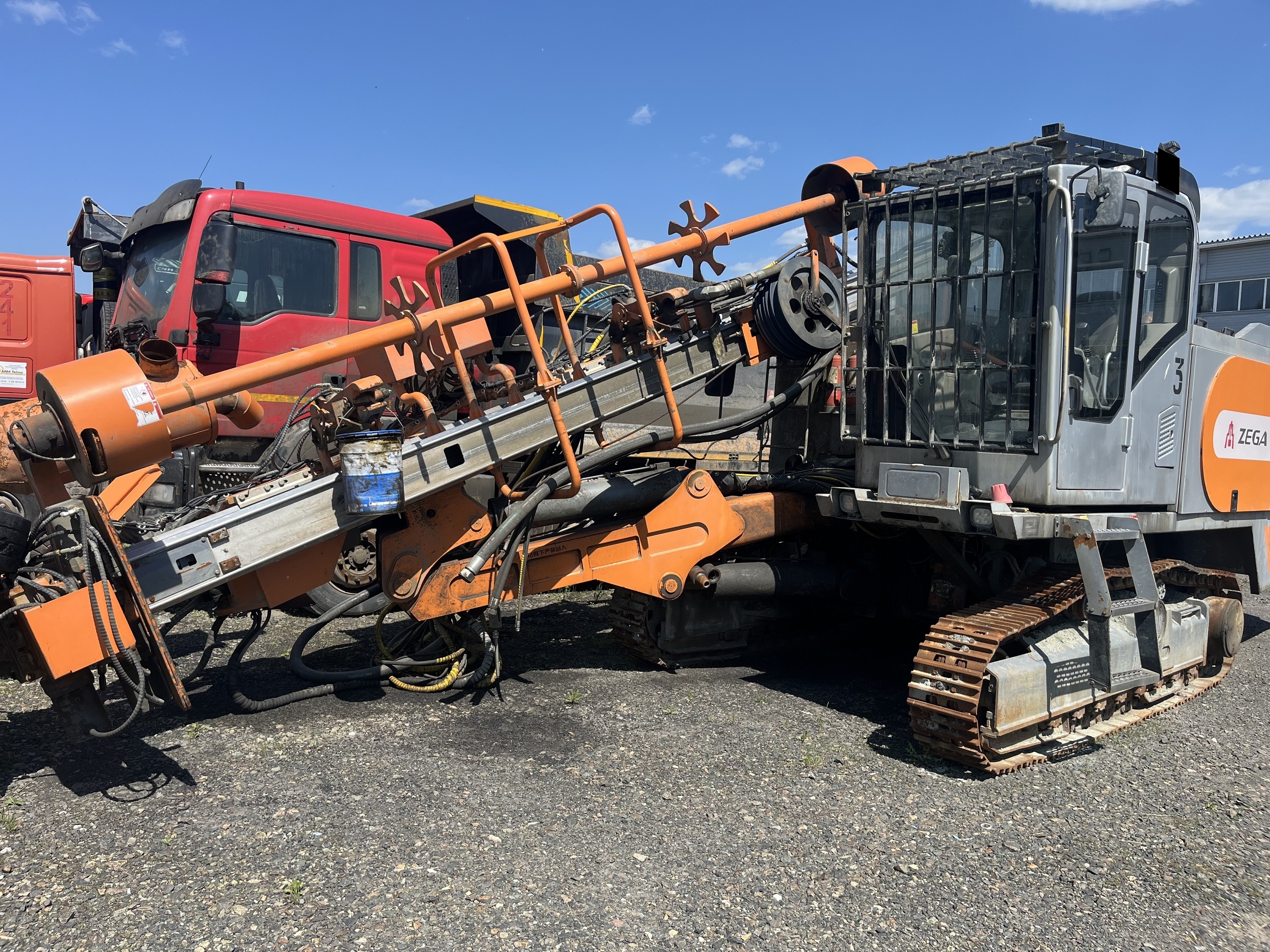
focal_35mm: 26
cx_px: 635
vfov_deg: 53.1
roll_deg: -1.5
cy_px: 476
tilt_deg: -4.1
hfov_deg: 67.3
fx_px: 954
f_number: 1.6
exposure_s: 1/2179
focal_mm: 5.1
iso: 50
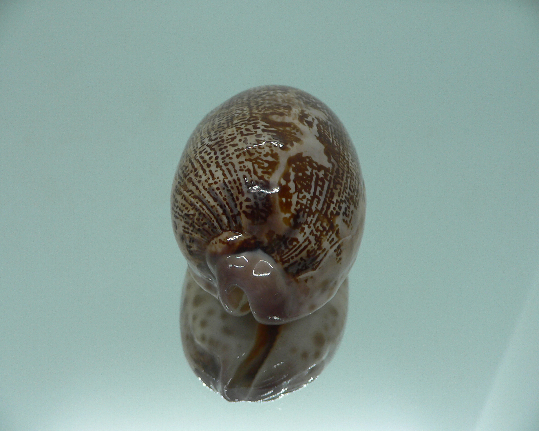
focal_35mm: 37
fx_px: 590
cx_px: 261
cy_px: 218
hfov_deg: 49.1
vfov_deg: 40.1
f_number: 2.8
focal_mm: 4.6
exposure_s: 1/60
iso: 80
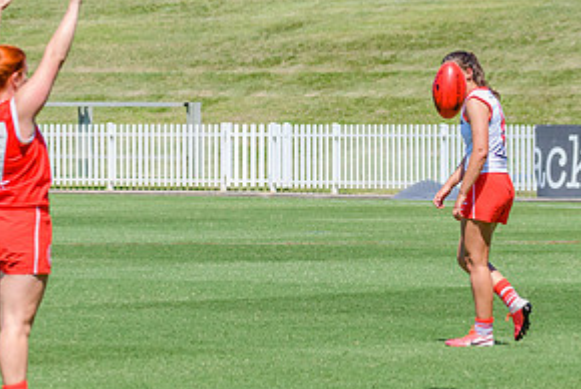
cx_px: 634
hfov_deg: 4.9
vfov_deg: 3.3
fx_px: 6801
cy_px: 230
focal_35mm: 421
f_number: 8
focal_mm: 150
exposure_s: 1/2000
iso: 800
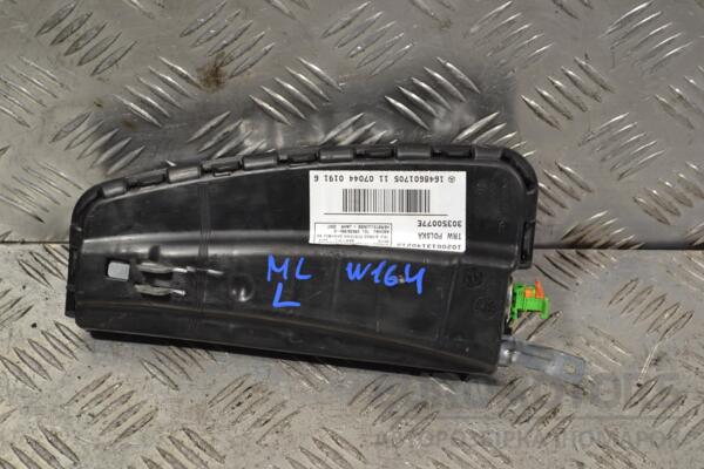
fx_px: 1613
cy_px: 234
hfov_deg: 24.6
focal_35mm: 82
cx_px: 352
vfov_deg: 16.6
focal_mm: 55
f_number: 5.6
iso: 400
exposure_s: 1/60
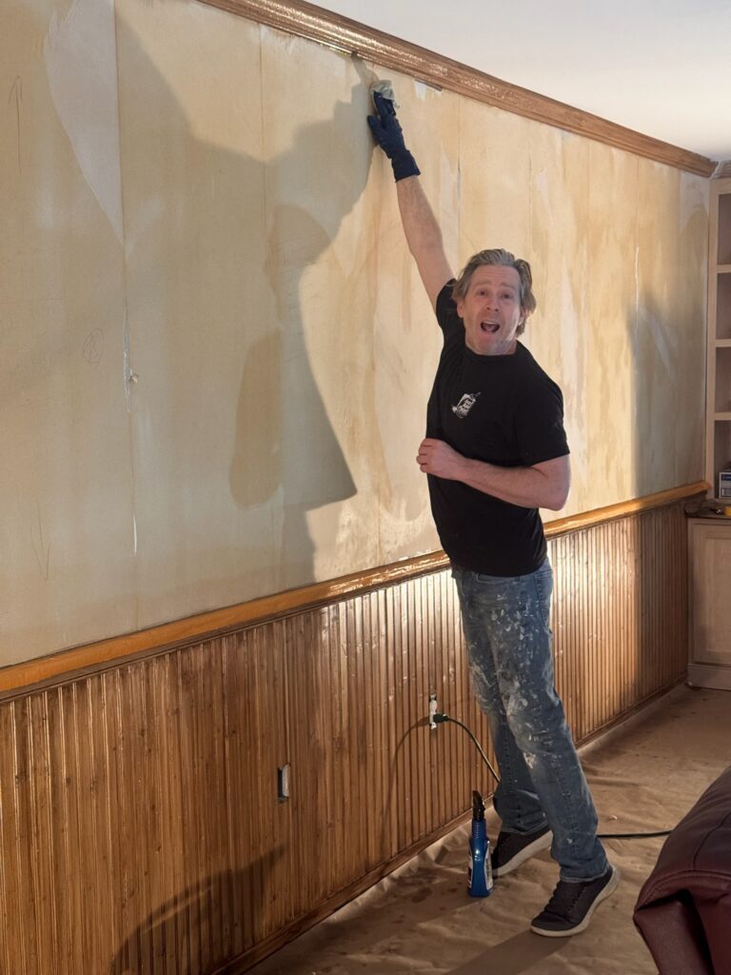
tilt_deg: -5.9
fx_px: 1352
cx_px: 366
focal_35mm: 48
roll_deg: +1.7
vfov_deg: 39.7
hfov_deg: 30.3
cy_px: 488
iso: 320
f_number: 1.78
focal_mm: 6.76
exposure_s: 1/40
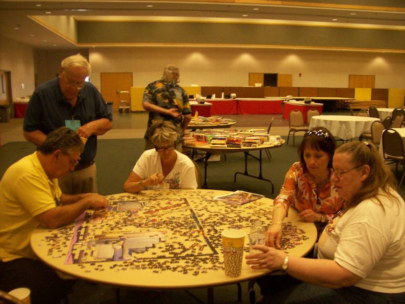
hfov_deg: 51.4
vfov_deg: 39.6
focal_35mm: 36
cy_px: 152
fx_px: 421
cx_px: 202
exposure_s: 1/64
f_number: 2.7
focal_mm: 6
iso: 200
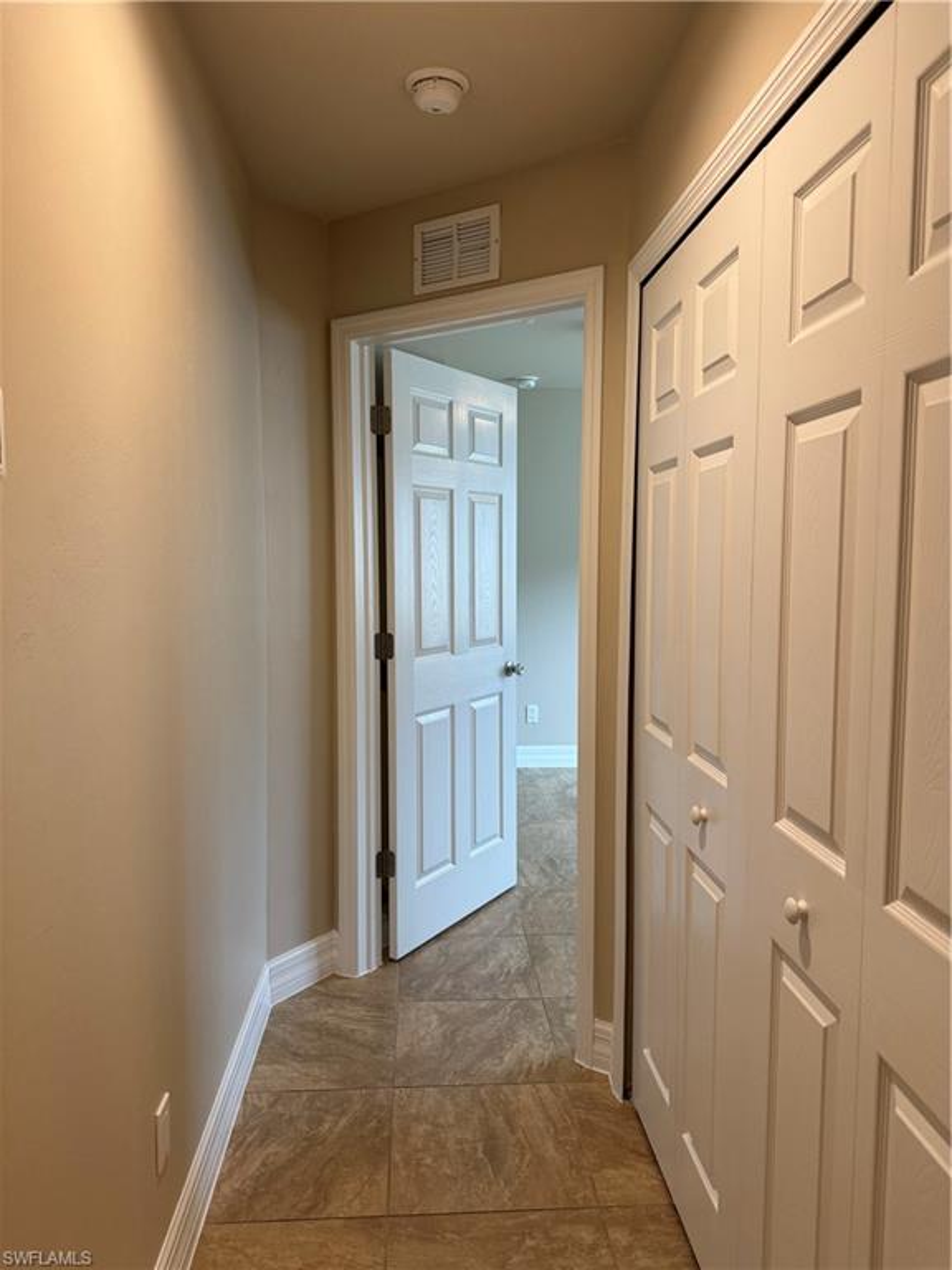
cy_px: 635
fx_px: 880
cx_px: 476
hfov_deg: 56.8
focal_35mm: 24
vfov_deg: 71.6
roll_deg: -0.2
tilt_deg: -4.2
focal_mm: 6.76
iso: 200
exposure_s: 1/120
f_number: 1.78
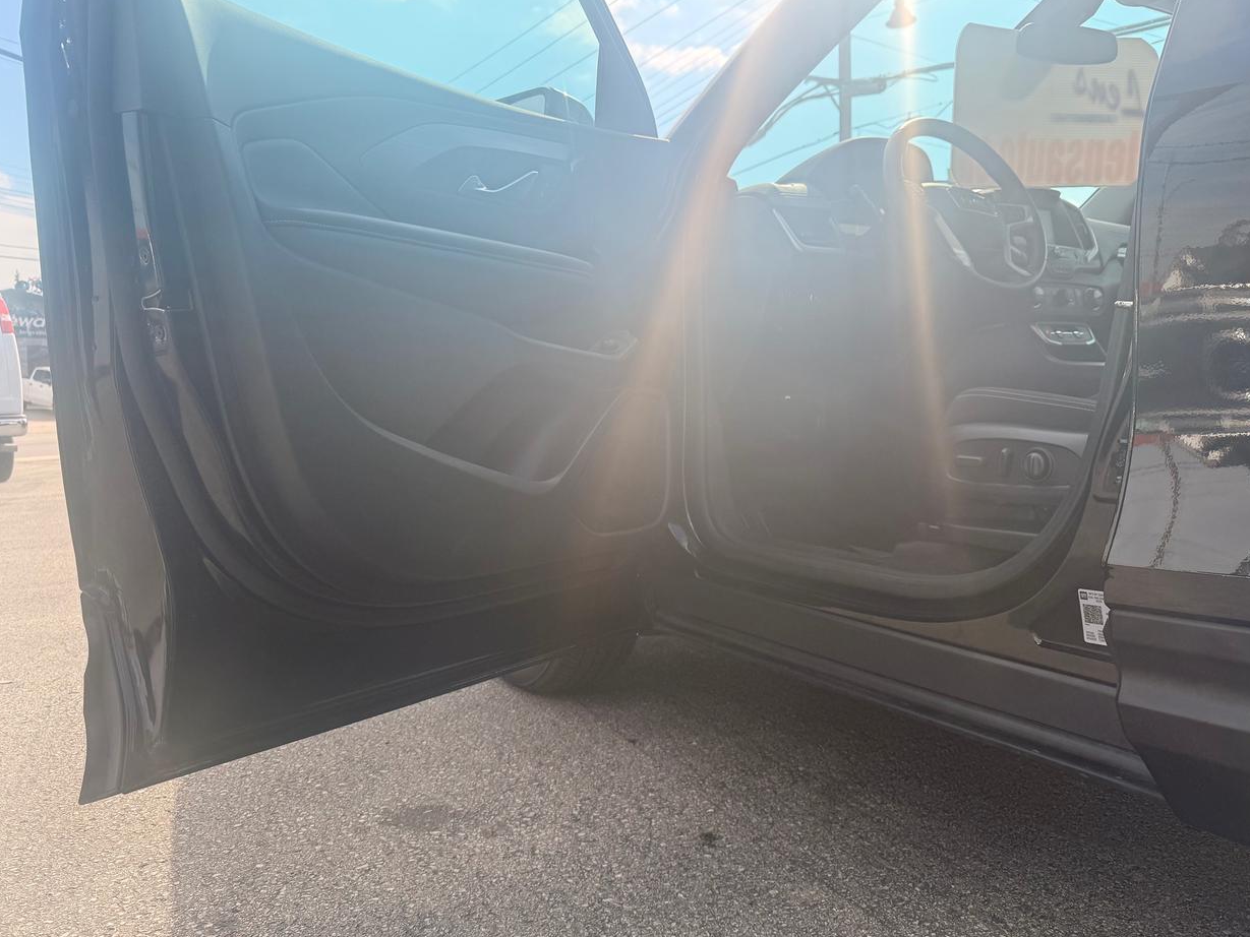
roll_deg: +0.0
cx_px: 611
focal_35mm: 25
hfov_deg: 69.4
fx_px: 903
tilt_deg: -4.6
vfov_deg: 54.9
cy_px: 467
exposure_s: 1/2703
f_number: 1.78
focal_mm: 6.76
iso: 100
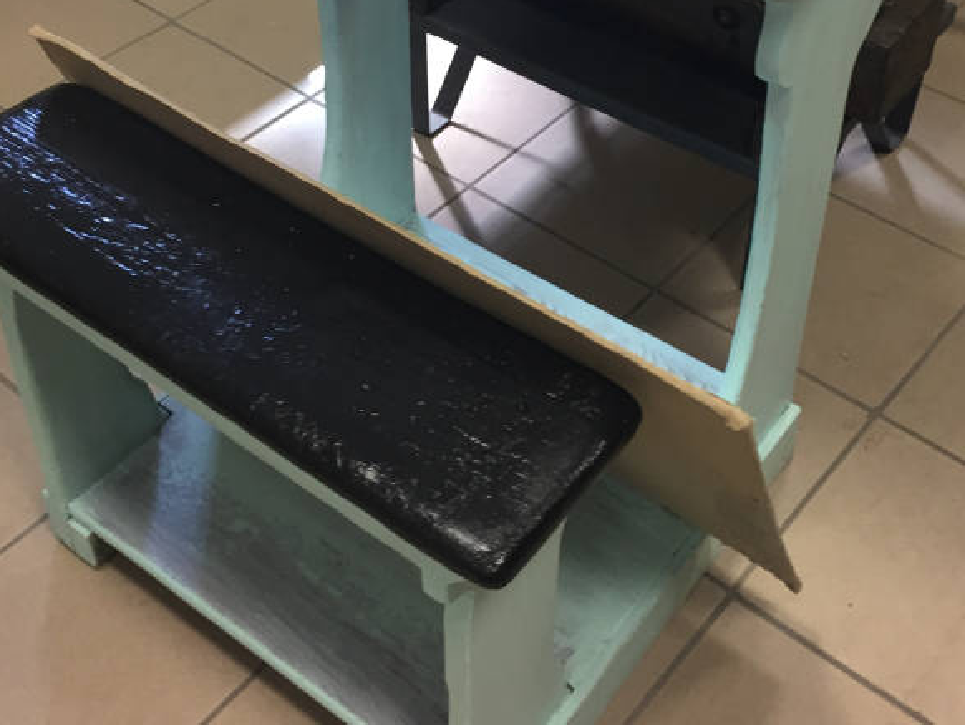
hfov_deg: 37.5
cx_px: 487
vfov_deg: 28.0
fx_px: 1422
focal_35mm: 51
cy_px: 141
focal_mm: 4.15
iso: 100
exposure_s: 1/33
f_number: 2.2
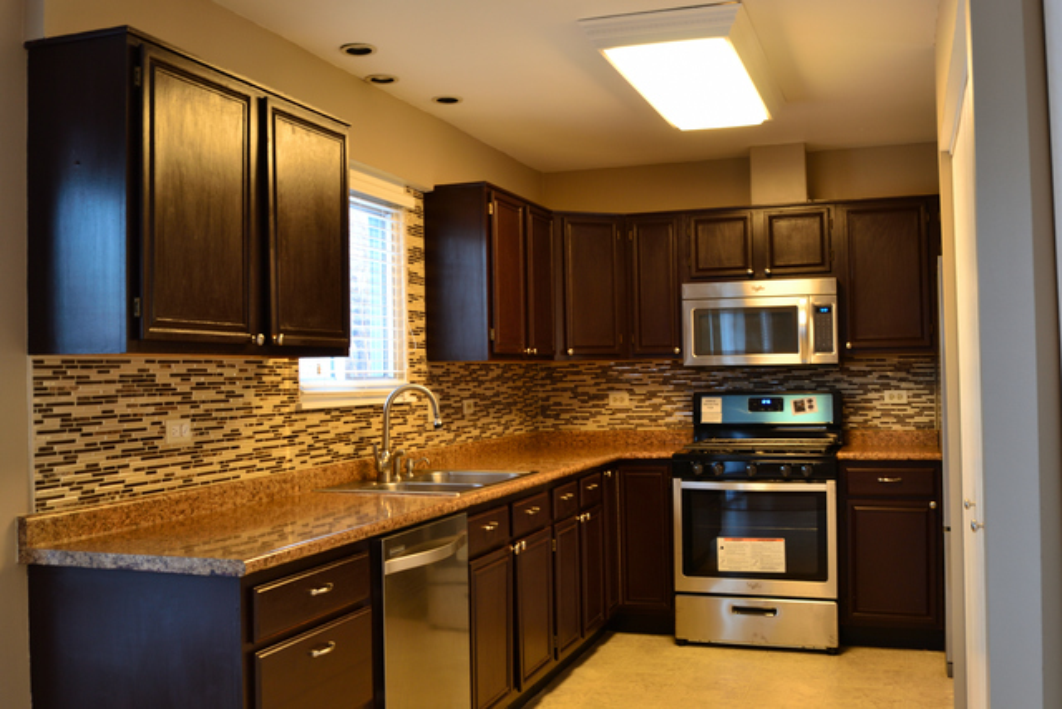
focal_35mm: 36
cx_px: 531
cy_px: 354
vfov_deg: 36.9
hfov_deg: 53.1
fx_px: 1062
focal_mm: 24
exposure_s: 1/1.6
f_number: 9
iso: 100
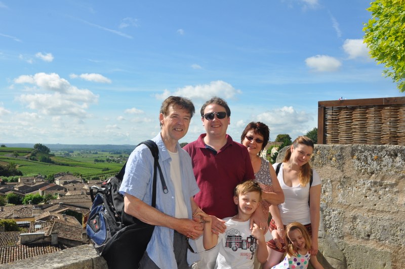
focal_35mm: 39
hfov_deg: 49.6
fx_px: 438
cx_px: 202
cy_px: 134
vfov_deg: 34.1
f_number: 13
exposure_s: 1/200
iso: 200
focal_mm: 26
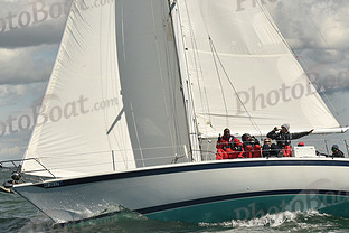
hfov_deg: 15.8
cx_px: 177
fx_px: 1260
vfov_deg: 10.5
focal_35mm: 130
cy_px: 160
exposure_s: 1/800
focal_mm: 70
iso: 320
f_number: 14
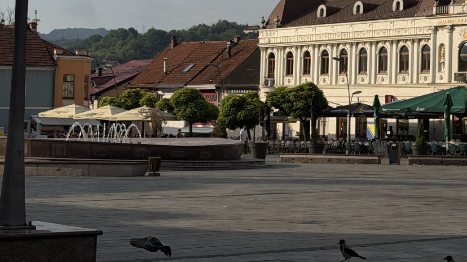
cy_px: 54
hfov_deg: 20.7
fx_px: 1275
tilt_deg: +3.2
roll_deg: -2.2
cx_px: 318
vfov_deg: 11.7
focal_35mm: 103
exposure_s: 1/9901
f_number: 1.78
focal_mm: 6.76
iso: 64
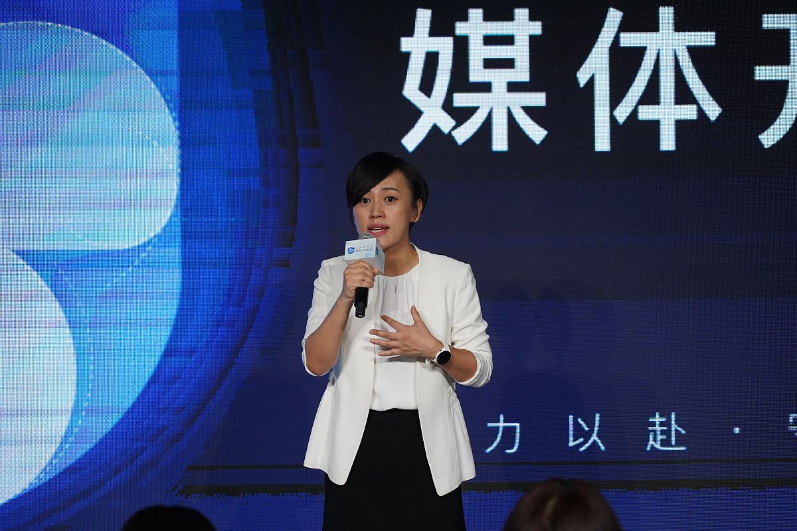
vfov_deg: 13.0
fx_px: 2324
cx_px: 398
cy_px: 266
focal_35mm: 105
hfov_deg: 19.5
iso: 3200
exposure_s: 1/500
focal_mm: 105
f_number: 4
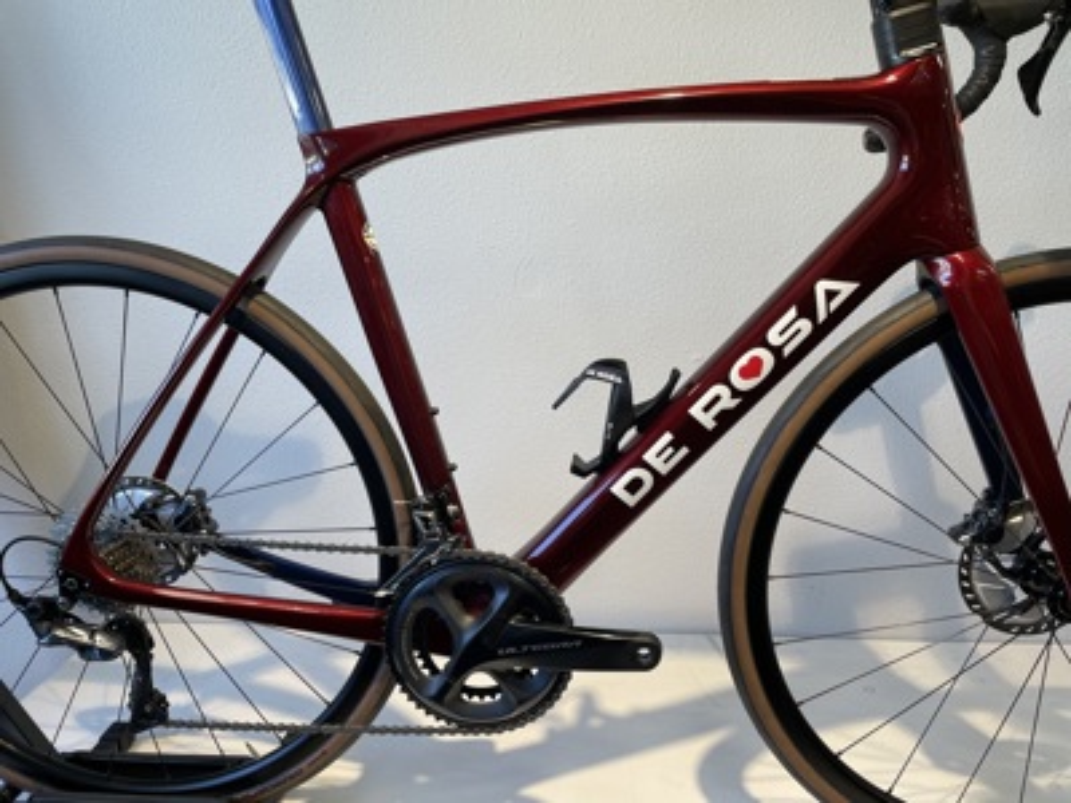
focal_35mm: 26
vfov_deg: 53.1
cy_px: 402
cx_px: 536
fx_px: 804
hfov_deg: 67.3
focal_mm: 4.2
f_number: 1.6
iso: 40
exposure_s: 1/100
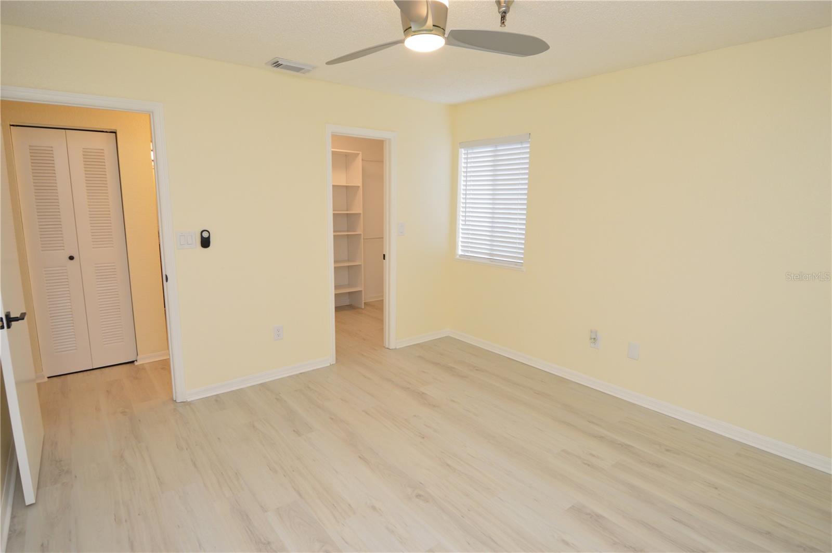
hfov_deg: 90.1
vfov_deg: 67.3
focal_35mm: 18
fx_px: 416
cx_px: 416
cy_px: 276
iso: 400
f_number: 4.5
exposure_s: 1/80
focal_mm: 12
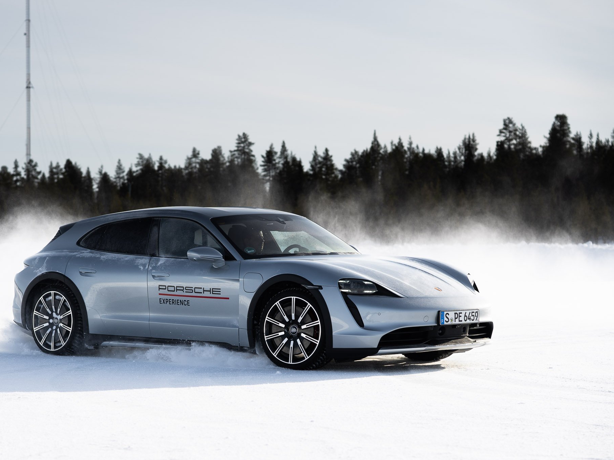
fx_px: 1916
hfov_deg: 18.2
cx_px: 215
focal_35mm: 108
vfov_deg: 13.7
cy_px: 270
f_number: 3.5
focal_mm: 85
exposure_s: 1/1600
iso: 100
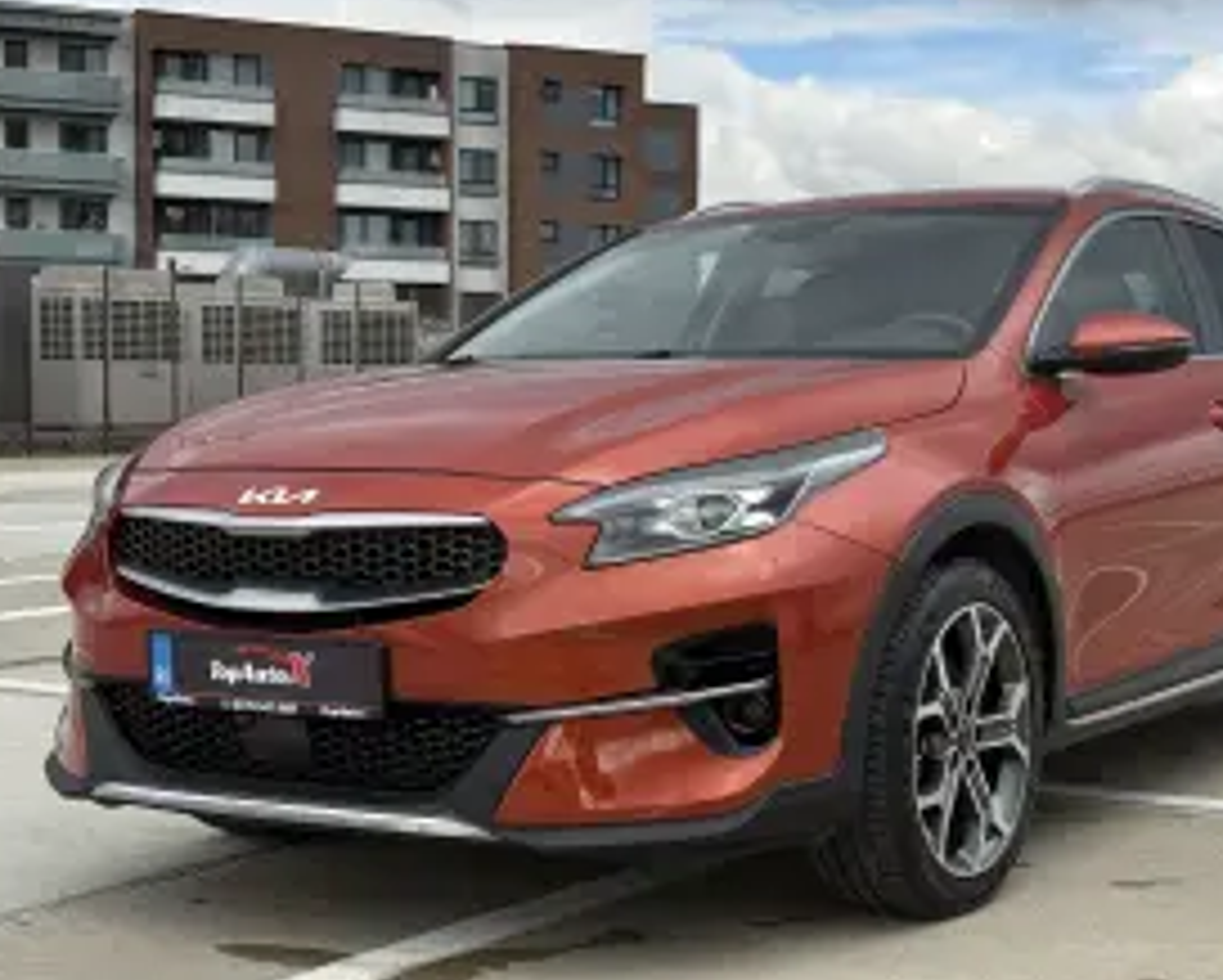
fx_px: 2246
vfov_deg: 24.6
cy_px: 499
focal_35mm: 62
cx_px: 760
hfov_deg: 30.3
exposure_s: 1/2415
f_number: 1.78
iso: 100
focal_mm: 6.76
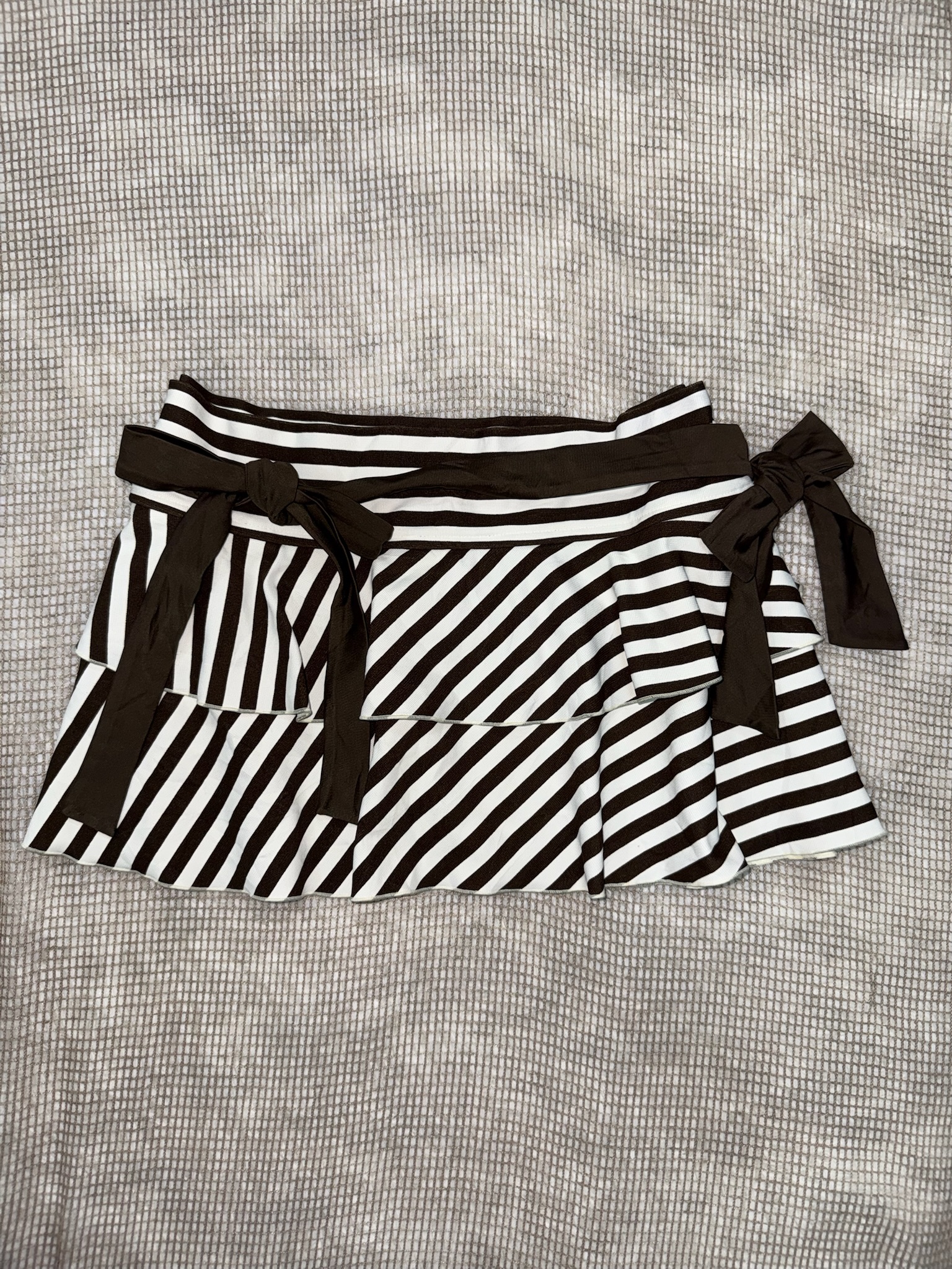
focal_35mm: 24
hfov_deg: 56.8
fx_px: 880
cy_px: 634
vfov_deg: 71.6
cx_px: 476
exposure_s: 1/59
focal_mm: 6.76
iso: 64
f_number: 1.78
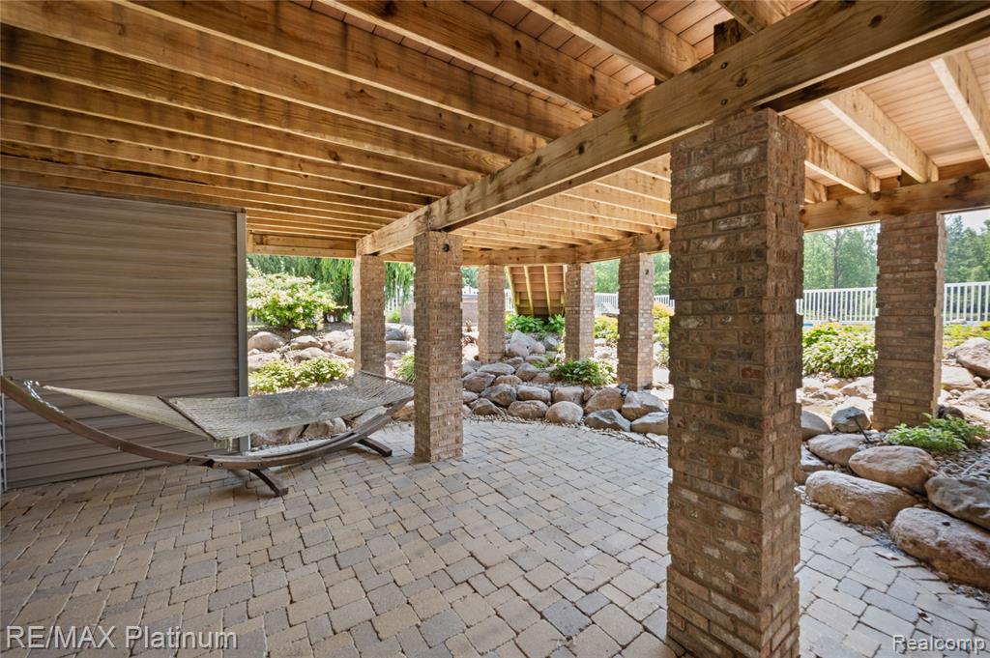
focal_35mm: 14
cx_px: 495
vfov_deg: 81.1
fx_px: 385
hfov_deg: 104.3
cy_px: 329
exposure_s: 1/10
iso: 100
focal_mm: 14
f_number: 11
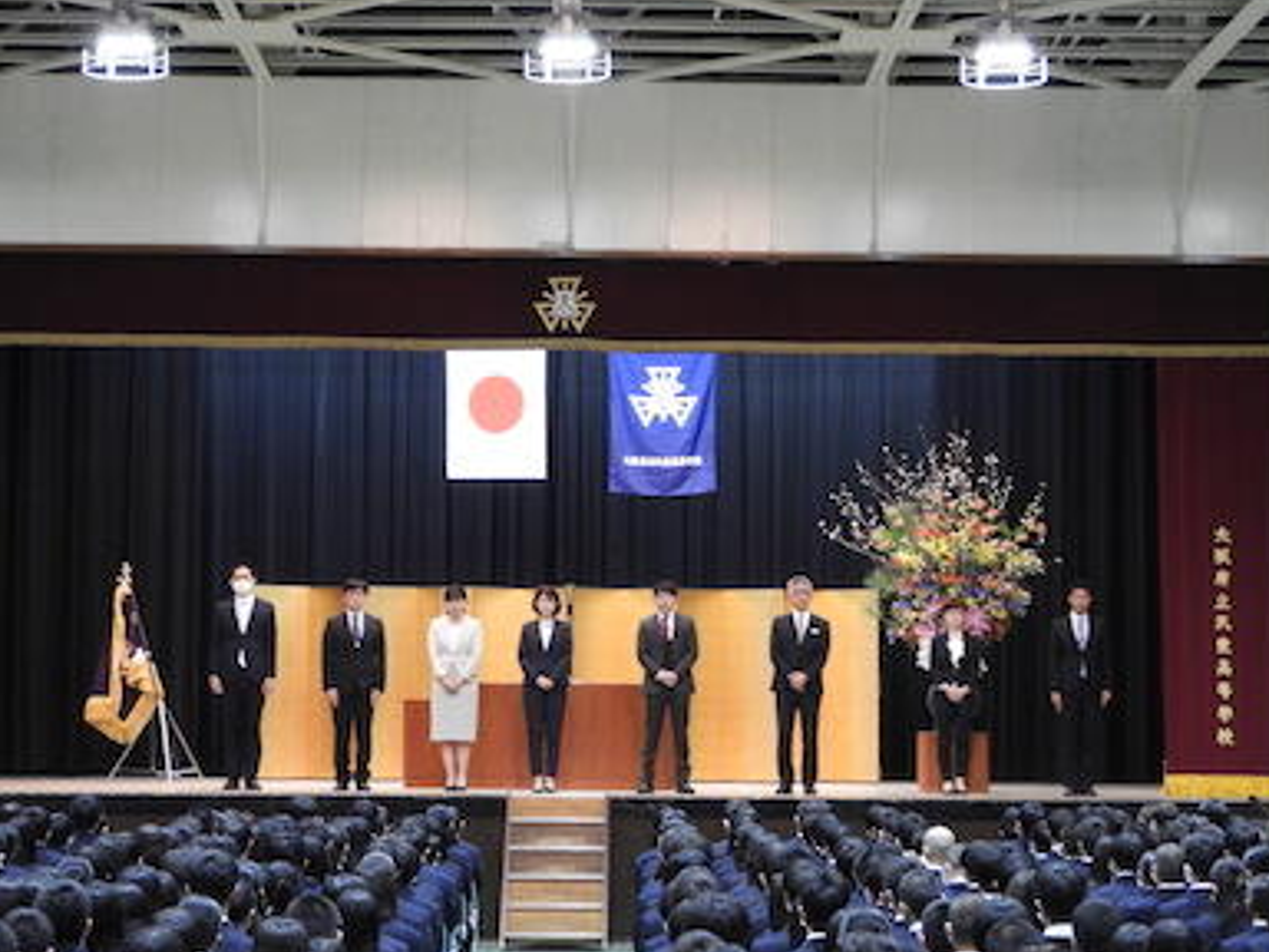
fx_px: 3629
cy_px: 476
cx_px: 654
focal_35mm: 99
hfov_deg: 19.8
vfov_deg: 14.9
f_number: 4.8
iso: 640
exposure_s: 1/15
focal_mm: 17
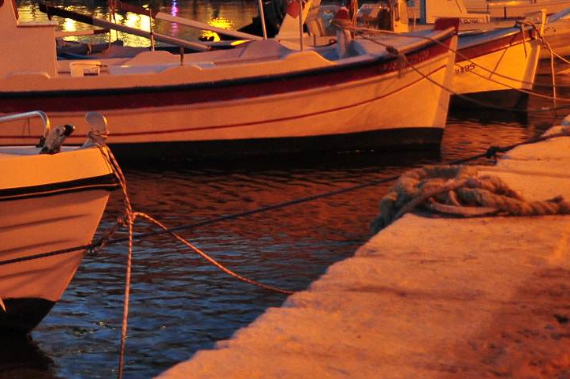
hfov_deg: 19.0
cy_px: -33
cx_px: -99
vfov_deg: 13.1
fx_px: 1613
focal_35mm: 102
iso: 800
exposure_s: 1/6
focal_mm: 24
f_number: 4
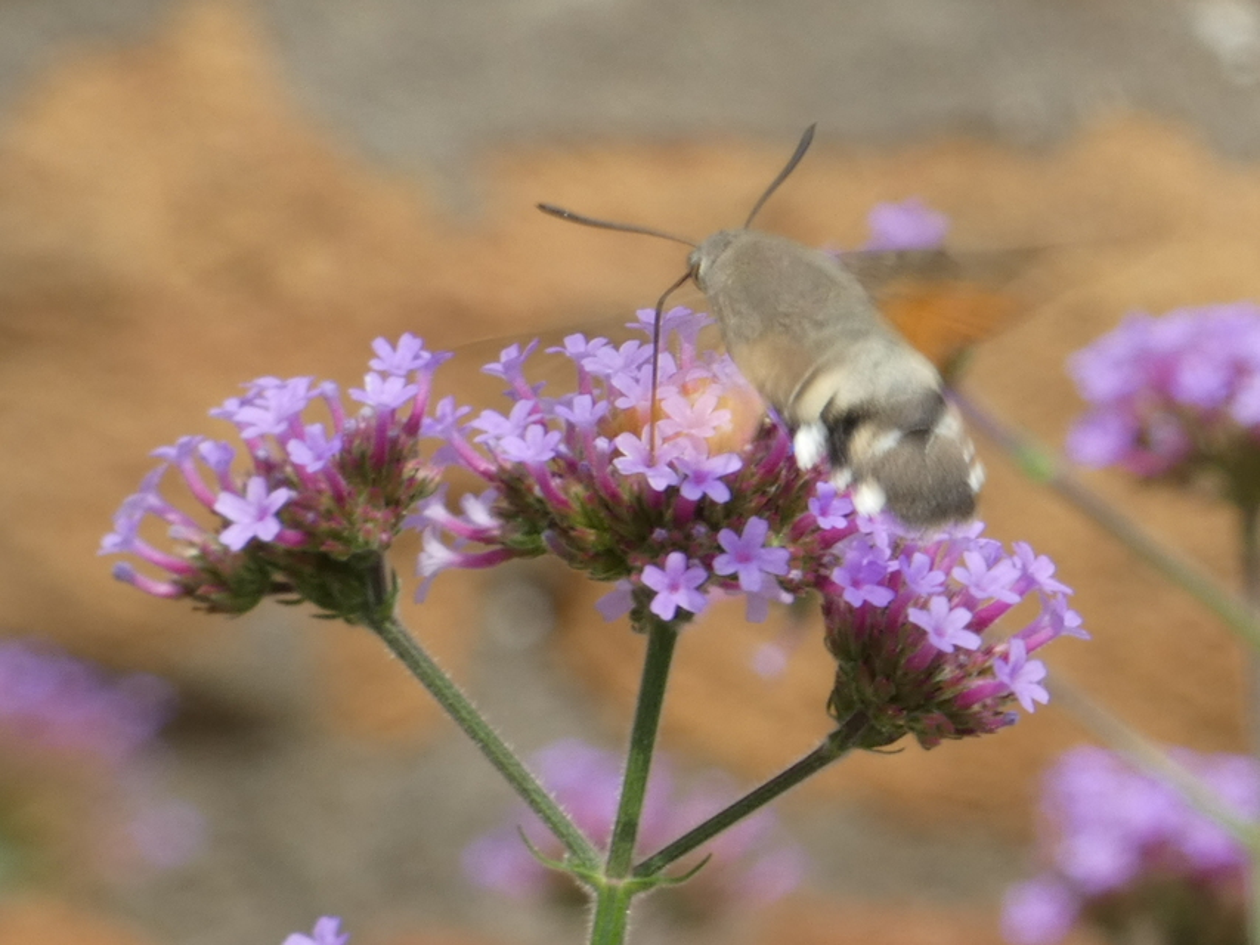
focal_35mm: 384
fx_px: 13979
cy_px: 472
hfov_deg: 5.2
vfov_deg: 3.9
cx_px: 630
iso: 80
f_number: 5.6
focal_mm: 68.8
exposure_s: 1/100
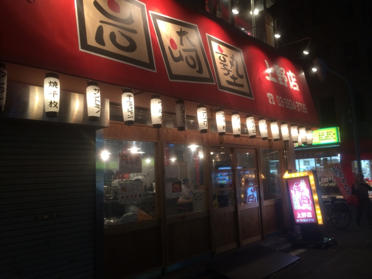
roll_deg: +2.0
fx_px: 312
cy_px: 140
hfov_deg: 61.7
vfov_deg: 48.2
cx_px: 186
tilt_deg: +6.3
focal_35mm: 29
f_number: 2.2
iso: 80
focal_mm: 4.15
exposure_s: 1/30
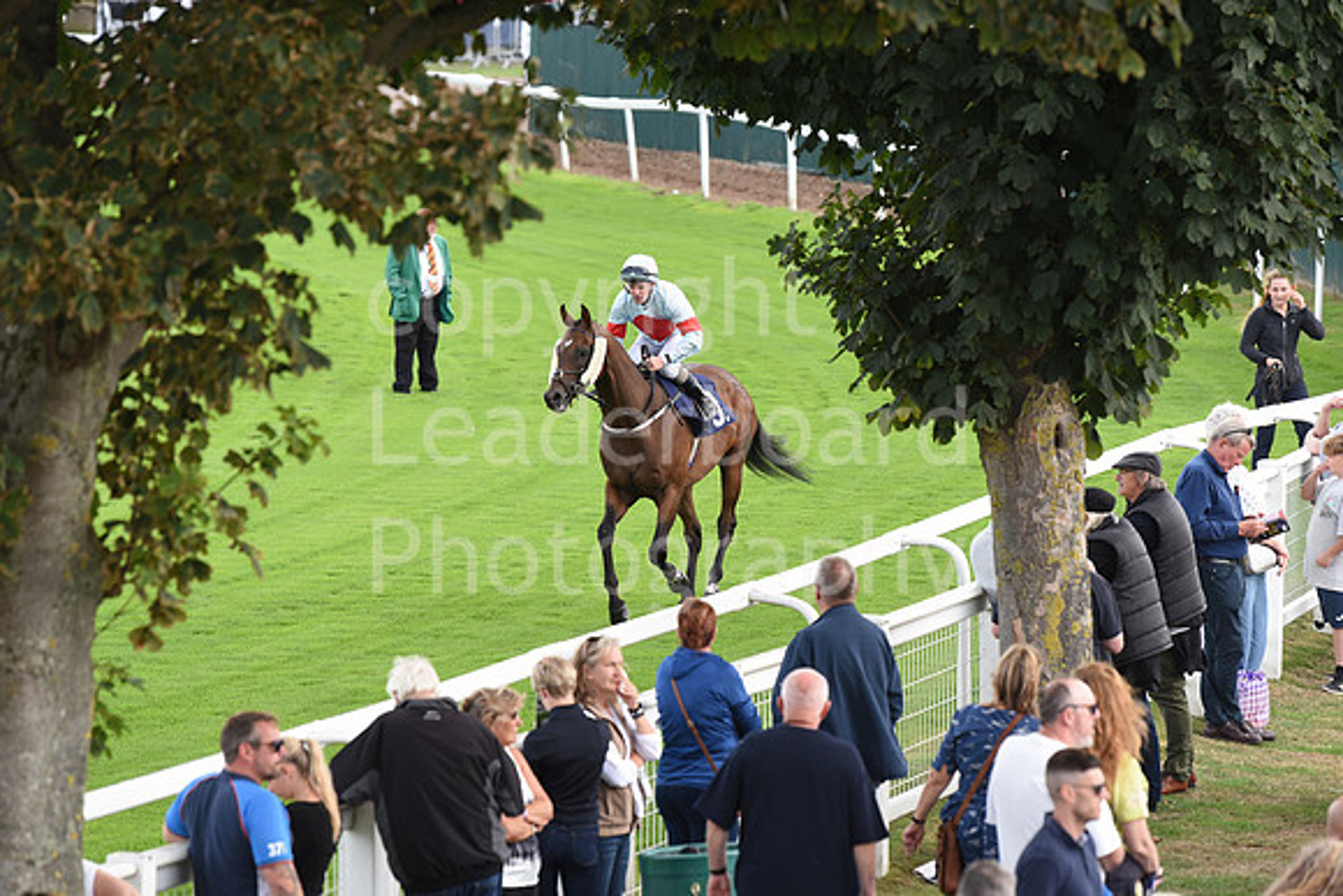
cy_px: 448
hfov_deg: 10.3
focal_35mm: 200
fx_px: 7463
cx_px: 672
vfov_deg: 6.9
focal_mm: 200
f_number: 4.5
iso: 640
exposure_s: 1/1000
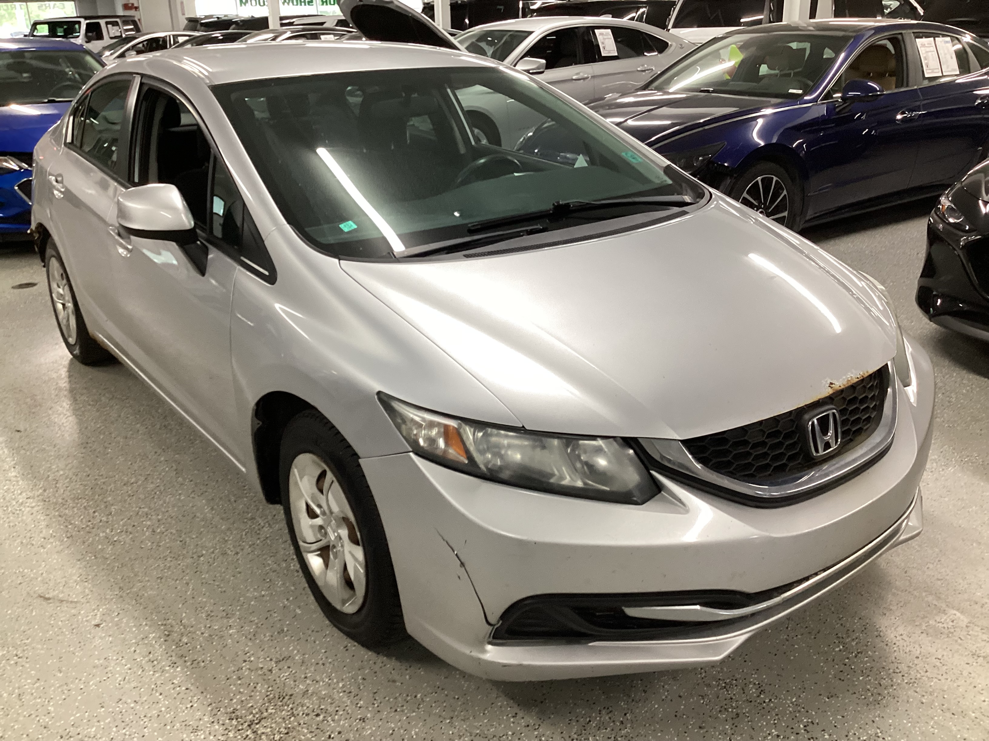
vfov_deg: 45.4
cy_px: 370
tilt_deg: -21.9
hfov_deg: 58.4
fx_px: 886
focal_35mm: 31
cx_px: 494
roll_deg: +1.5
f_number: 2.4
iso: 160
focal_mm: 3.3
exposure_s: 1/60
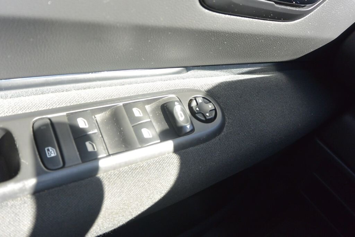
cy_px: 118
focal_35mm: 30
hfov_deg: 61.9
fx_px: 296
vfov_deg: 43.6
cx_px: 178
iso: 200
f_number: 3.5
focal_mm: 11.4
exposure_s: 1/200
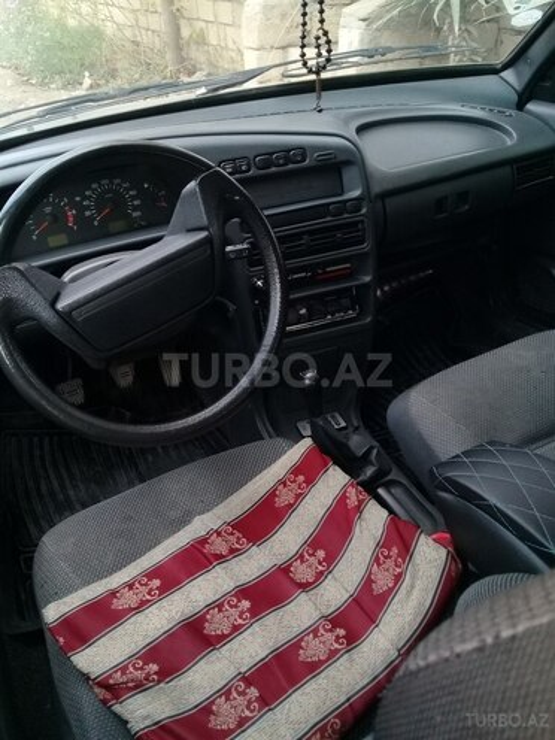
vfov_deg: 58.4
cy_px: 370
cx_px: 278
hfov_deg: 45.4
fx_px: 663
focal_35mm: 31
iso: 80
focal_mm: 3.3
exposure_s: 1/100
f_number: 2.2
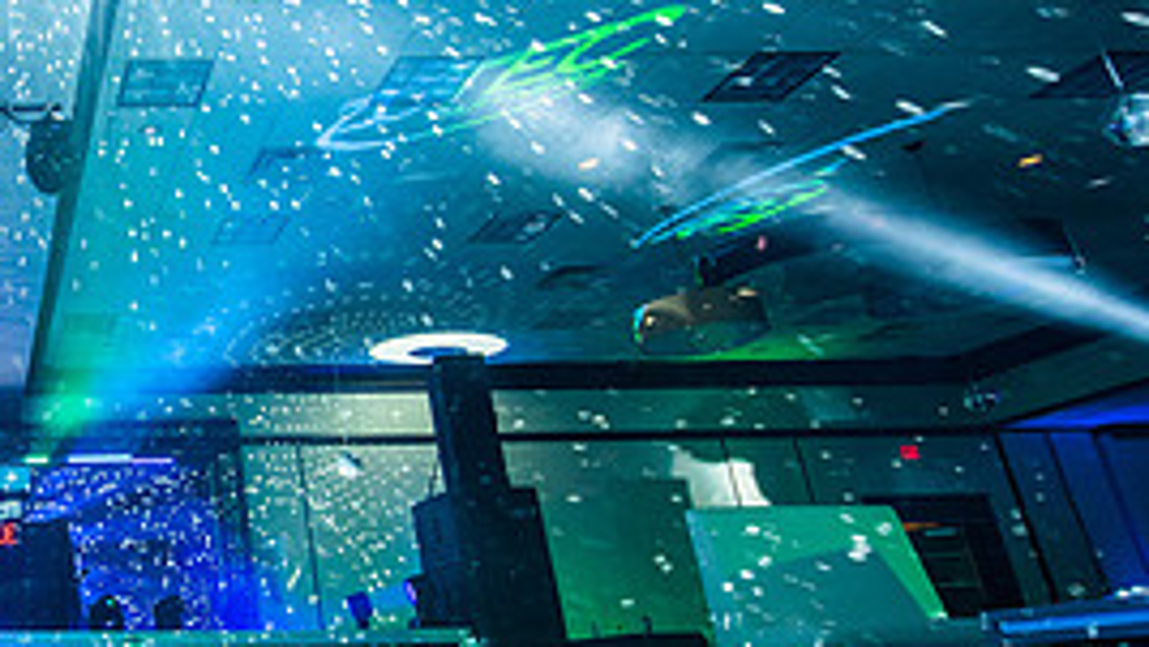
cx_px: -49
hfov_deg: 47.2
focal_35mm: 33
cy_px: 302
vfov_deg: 35.7
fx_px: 1006
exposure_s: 1/200
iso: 500
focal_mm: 14
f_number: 5
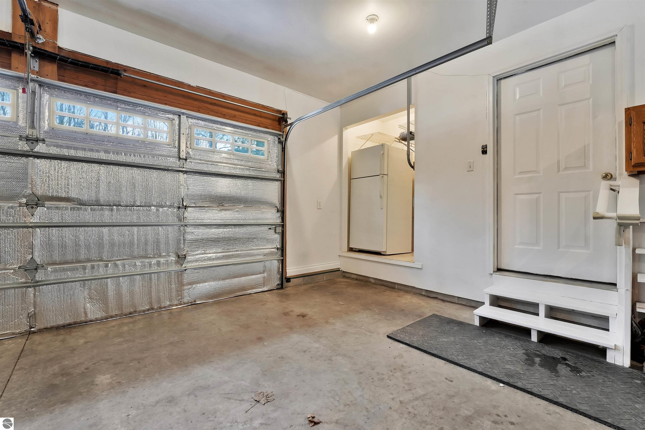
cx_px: 322
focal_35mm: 15
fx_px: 276
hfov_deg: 98.9
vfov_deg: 75.8
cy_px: 215
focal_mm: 15.4
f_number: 10
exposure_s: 1/50
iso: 2000
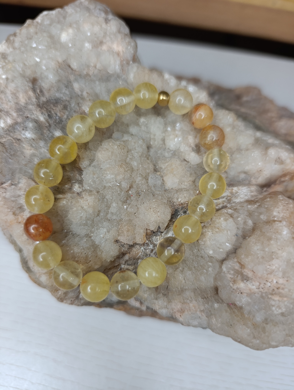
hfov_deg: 59.0
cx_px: 147
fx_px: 260
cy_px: 195
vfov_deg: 73.8
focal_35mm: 23
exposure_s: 1/100
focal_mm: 6.14
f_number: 1.6
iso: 500
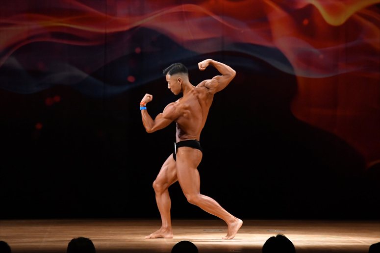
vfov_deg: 6.3
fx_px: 2289
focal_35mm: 217
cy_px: 126
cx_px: 190
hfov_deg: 9.5
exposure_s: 1/400
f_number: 5.6
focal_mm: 145
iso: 4000
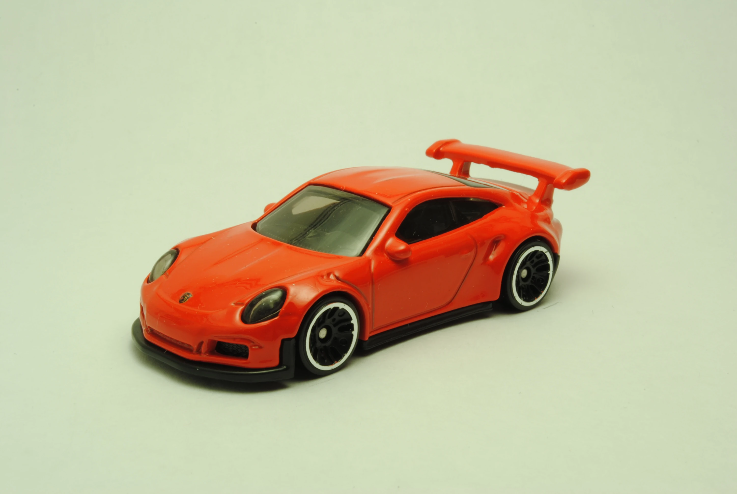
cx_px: 368
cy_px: 247
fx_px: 1415
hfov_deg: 29.2
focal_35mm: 69
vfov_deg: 19.8
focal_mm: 46
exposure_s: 1.3
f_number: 32
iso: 100
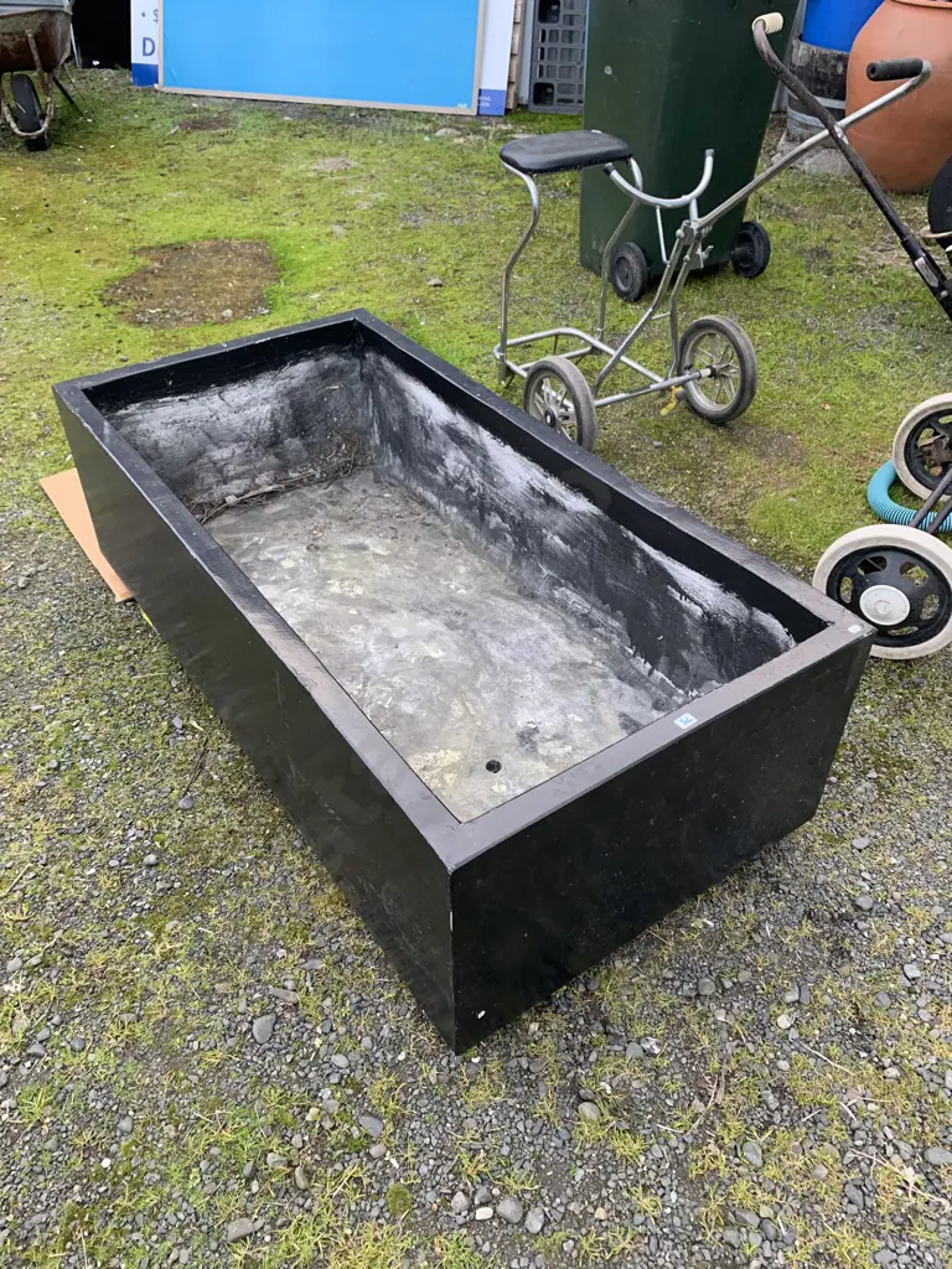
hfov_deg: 53.1
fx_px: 953
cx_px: 476
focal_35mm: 26
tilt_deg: -39.4
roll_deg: +0.1
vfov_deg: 67.3
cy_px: 634
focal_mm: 4.25
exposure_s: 1/85
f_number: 1.8
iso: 100
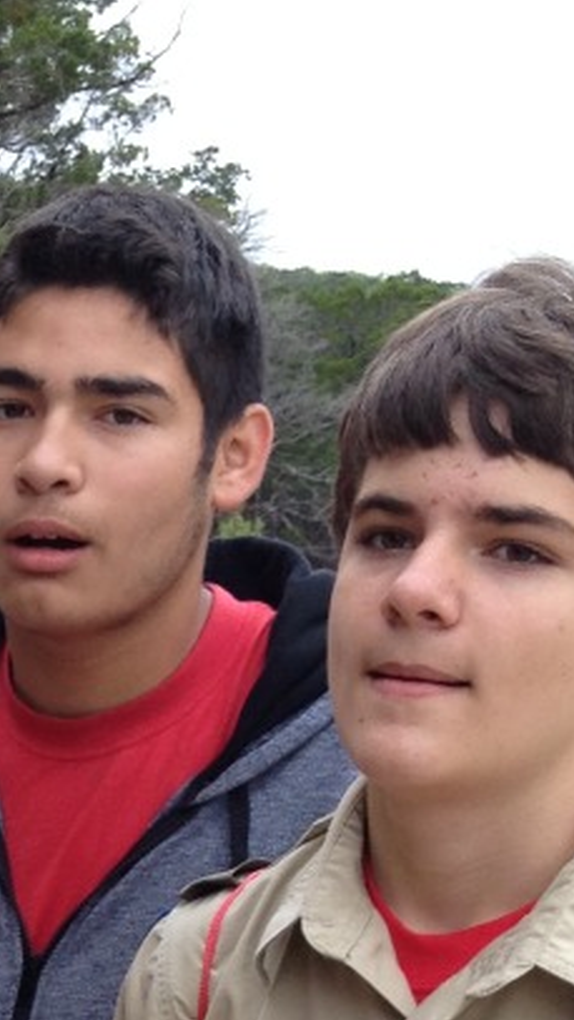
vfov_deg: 15.9
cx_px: -484
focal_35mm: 128
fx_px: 3463
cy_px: 1347
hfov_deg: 9.0
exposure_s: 1/137
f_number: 2.4
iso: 50
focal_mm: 4.28
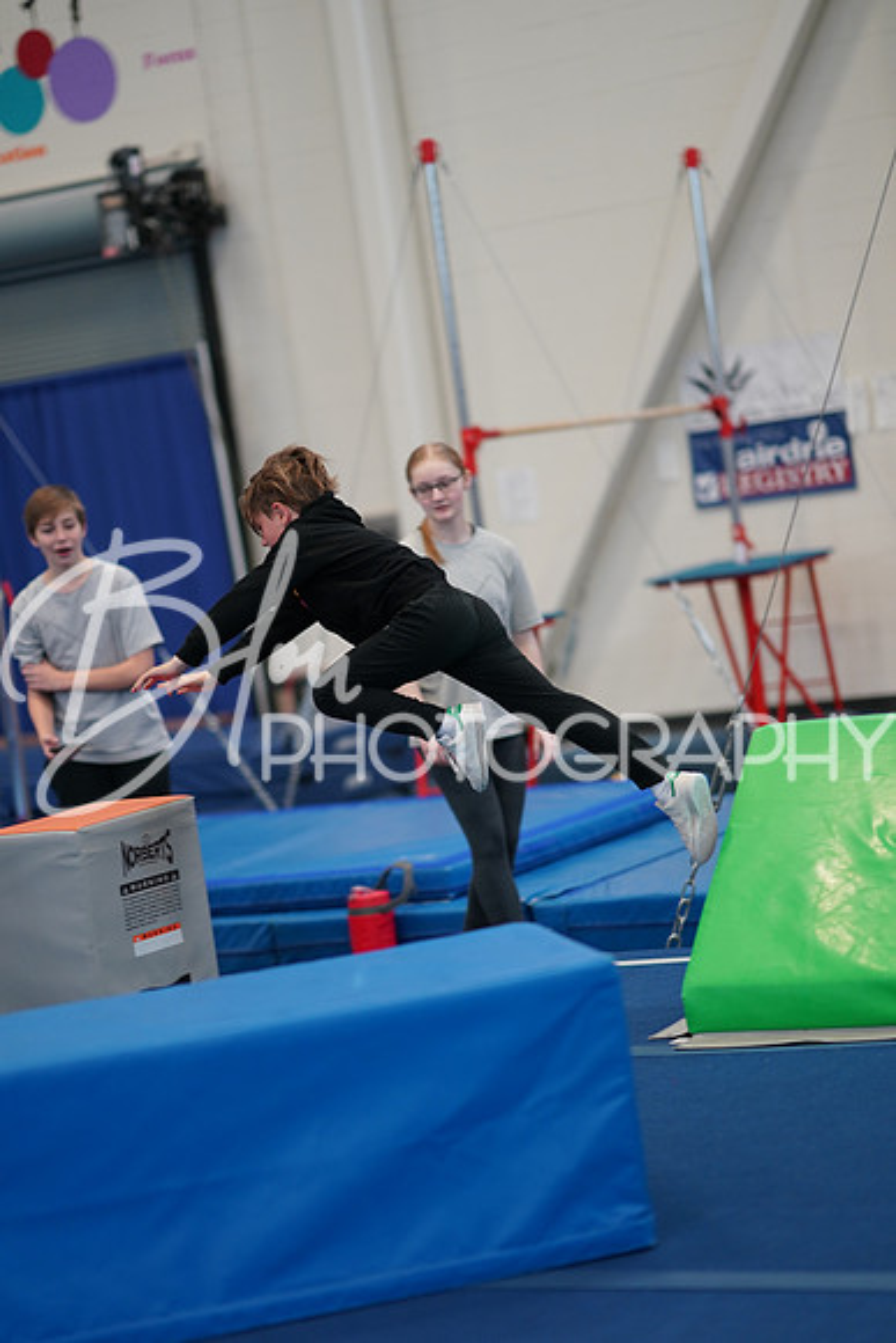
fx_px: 3171
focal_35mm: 85
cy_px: 672
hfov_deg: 16.1
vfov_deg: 23.9
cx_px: 448
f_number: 1.4
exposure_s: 1/500
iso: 640
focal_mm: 85
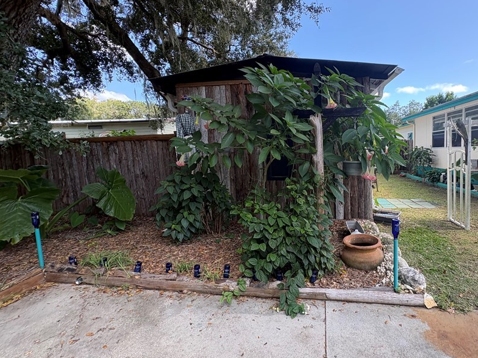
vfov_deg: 71.6
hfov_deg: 86.5
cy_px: 171
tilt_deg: -4.7
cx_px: 289
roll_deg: +2.4
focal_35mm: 18
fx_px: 249
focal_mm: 2.22
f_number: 2.2
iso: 80
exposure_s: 1/115
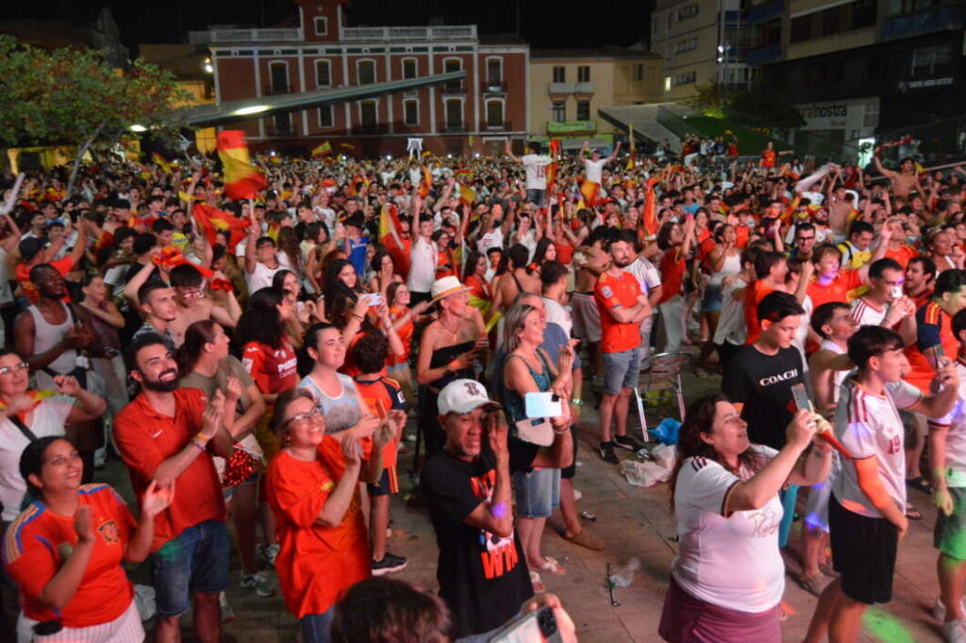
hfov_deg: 67.4
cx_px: 483
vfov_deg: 47.9
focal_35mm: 27
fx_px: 724
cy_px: 322
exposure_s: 1/40
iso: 3200
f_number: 3.5
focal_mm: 18
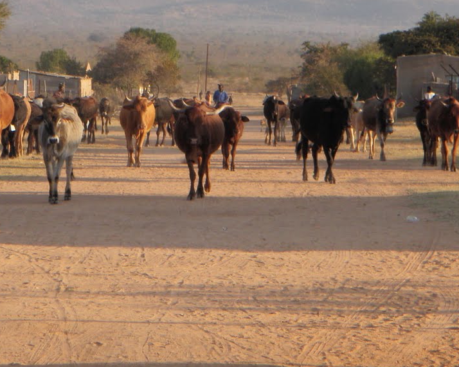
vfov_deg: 6.9
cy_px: 103
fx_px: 3029
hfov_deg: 8.7
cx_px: 248
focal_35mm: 223
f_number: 5.1
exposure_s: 1/160
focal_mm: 18.2
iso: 50
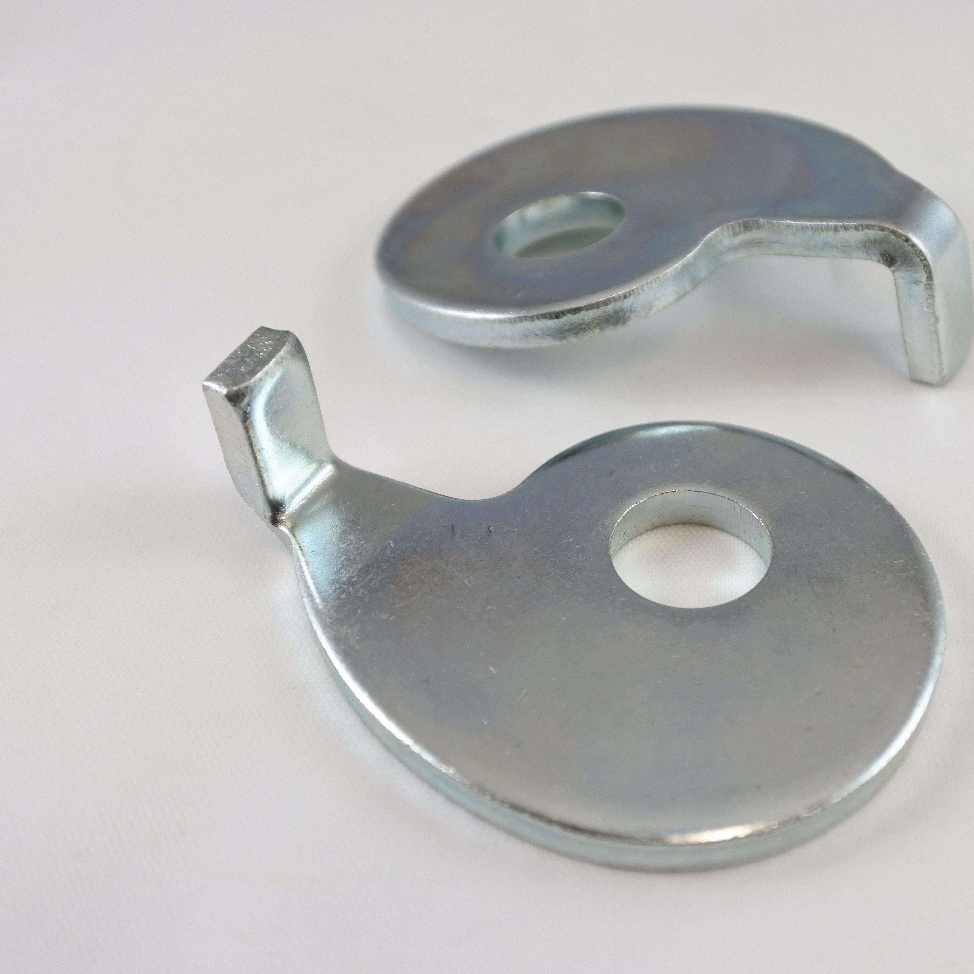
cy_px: 488
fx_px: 1464
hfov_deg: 36.6
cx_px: 592
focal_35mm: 46
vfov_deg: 36.8
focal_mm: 13.4
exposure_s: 1/160
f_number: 4
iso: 400
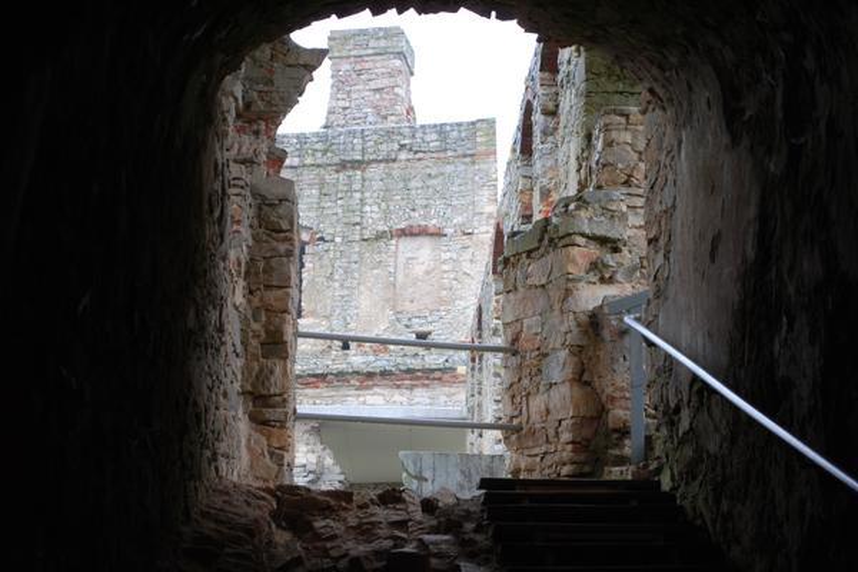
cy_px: 286
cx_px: 429
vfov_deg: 16.6
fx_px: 1966
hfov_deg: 24.6
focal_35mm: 82
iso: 280
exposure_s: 1/60
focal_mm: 55
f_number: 5.6
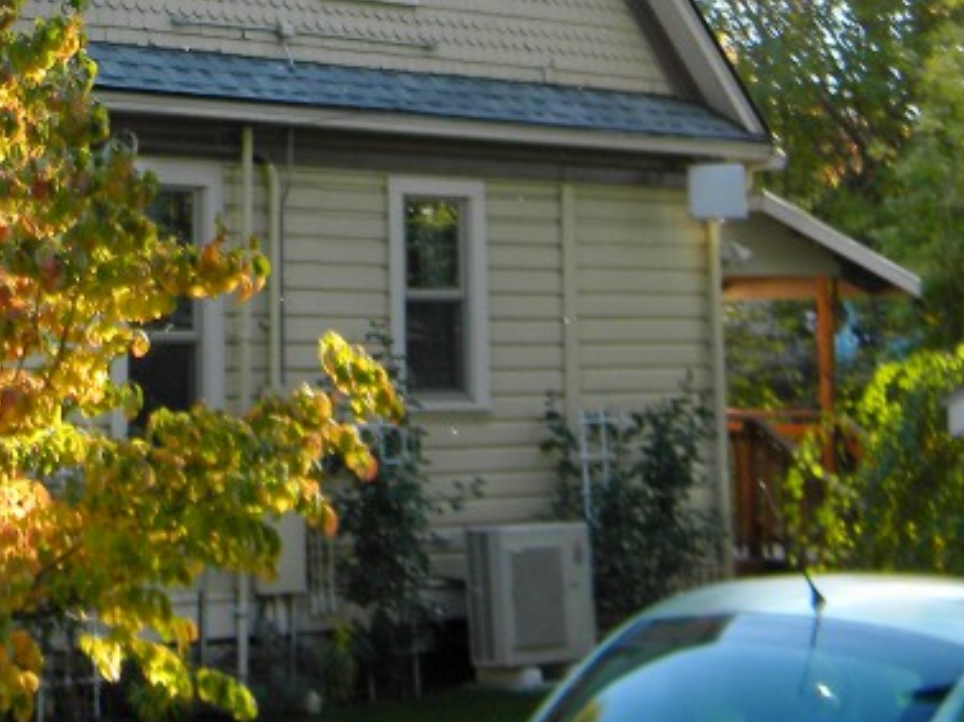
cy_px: 0
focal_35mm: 99
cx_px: -194
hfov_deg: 18.8
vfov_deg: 14.7
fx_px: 2755
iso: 80
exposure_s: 1/124
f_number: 3.8
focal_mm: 7.3
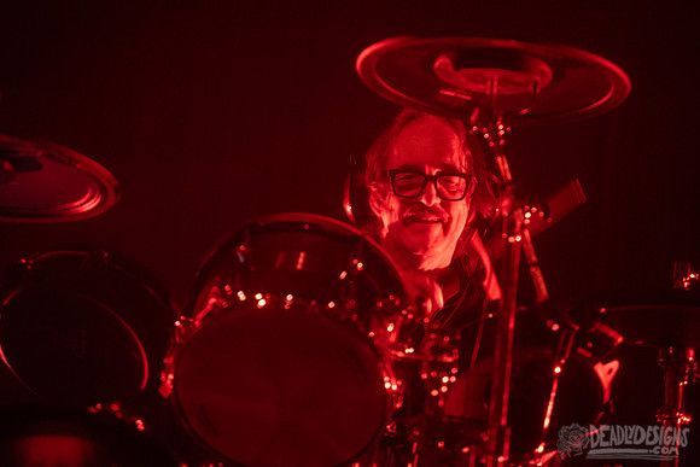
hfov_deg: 9.8
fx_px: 4062
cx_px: 395
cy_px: 203
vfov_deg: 6.6
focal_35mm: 209
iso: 2500
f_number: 3.2
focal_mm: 185
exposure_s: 1/160
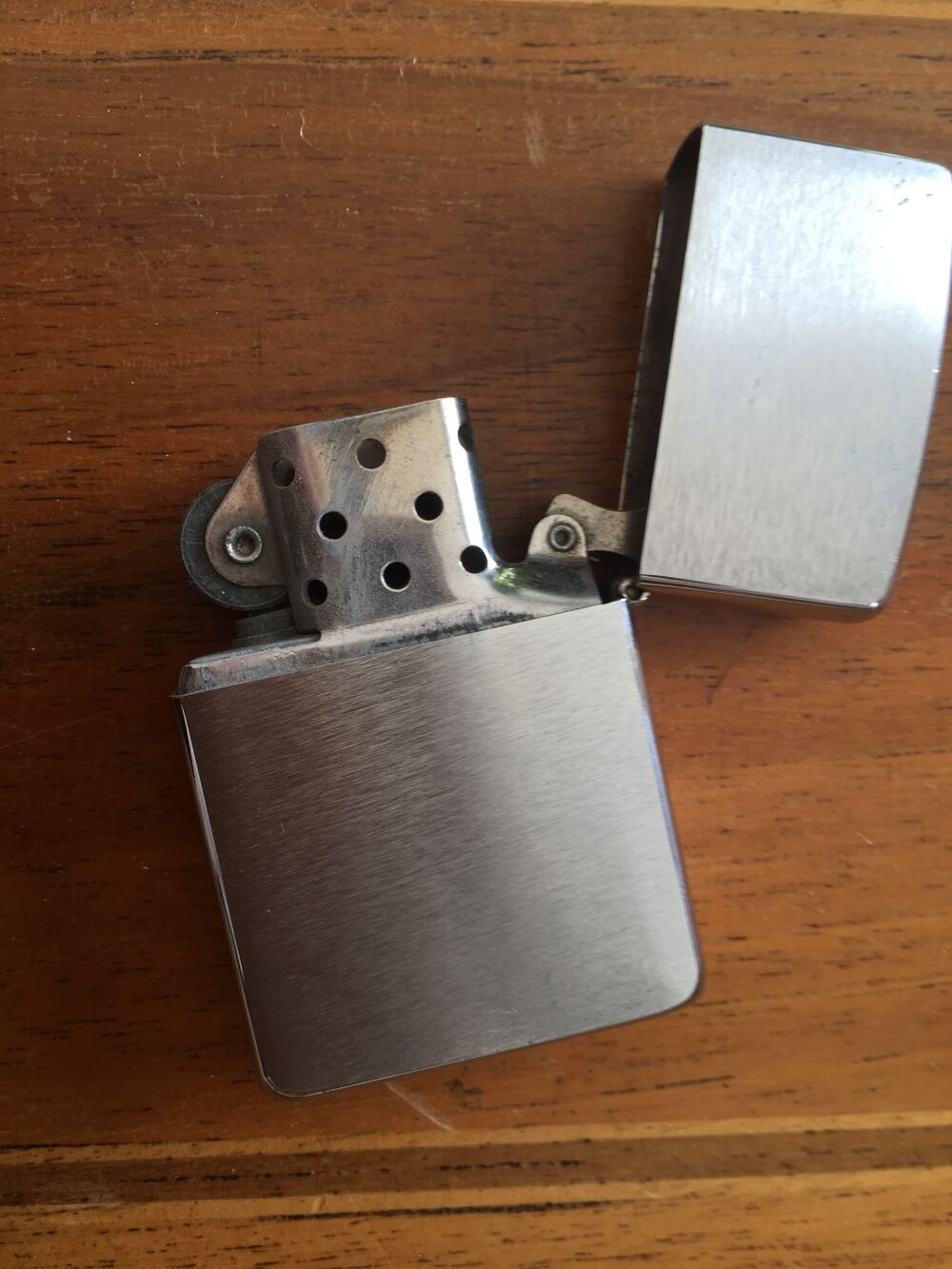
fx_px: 1063
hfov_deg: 48.2
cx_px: 476
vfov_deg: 61.7
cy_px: 634
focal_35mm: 29
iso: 32
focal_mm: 4.15
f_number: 2.2
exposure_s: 1/50
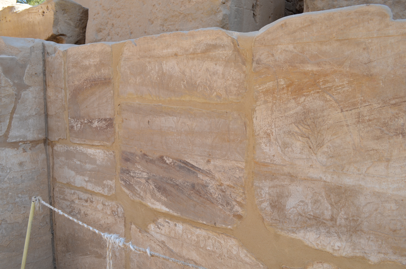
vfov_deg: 42.2
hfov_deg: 60.4
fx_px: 349
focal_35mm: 31
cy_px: 133
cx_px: 204
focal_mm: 20
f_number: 7.1
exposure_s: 1/200
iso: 200
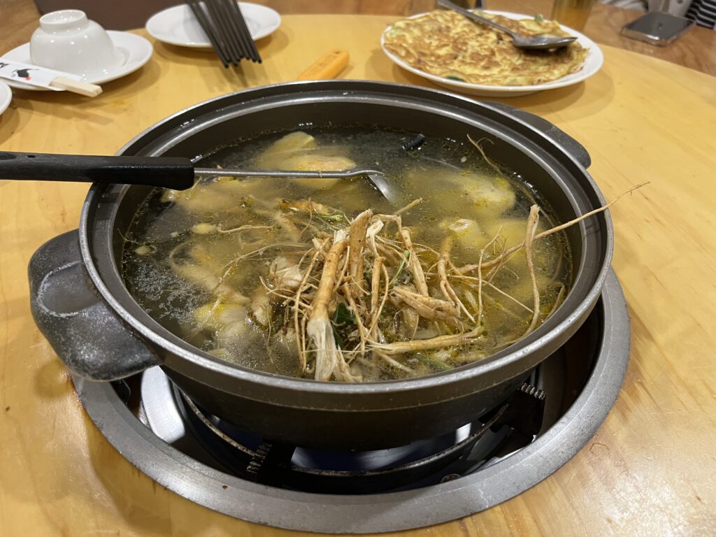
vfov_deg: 53.1
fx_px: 538
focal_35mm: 26
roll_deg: -2.5
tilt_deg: -42.7
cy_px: 268
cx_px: 358
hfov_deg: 67.3
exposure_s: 1/60
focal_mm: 5.1
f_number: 1.6
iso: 320
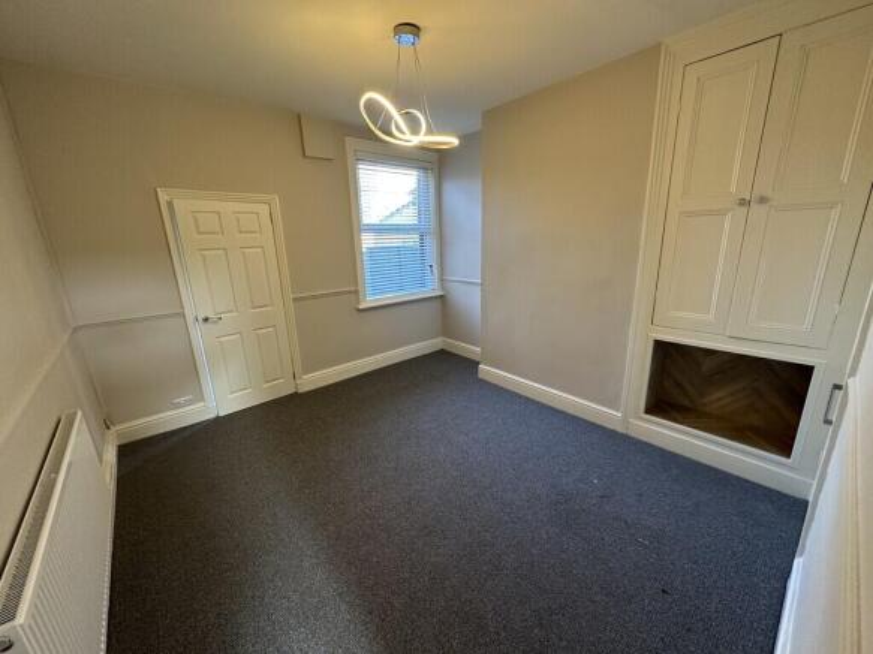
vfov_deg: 85.7
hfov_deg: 102.1
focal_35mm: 14
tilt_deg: -15.1
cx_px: 436
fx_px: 353
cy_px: 327
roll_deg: +2.0
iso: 250
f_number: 2.2
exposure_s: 1/100
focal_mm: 2.22
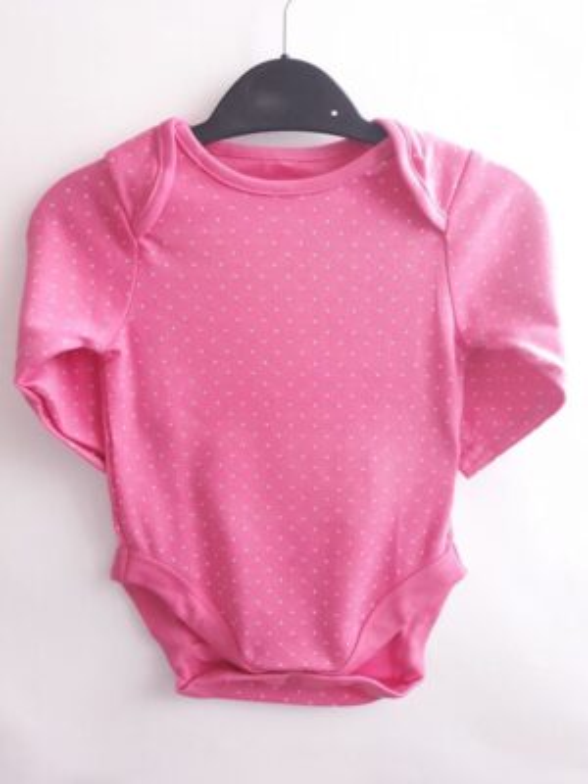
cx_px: 294
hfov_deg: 51.4
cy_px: 392
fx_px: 612
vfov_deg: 65.3
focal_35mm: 27
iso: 400
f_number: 1.7
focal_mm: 3.71
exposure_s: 1/50
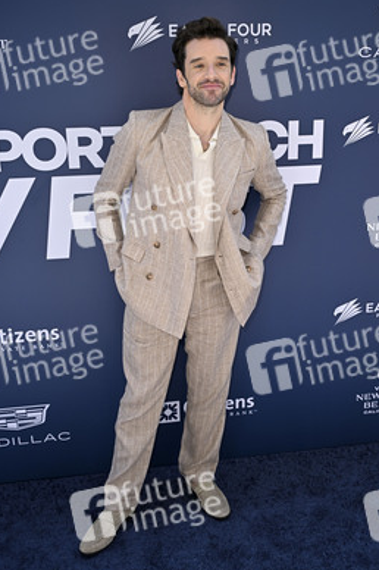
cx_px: 188
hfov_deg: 39.9
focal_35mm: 33
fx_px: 522
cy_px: 286
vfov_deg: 57.3
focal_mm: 32
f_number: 7.1
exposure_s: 1/320
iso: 500
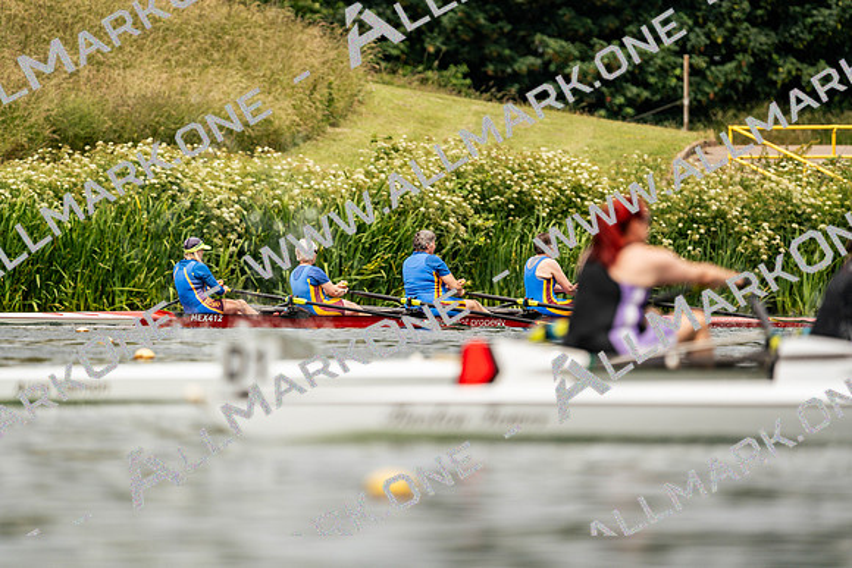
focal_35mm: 600
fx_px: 14203
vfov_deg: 2.3
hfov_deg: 3.4
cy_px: 284
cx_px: 426
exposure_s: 1/2000
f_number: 6.3
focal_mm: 600
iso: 200
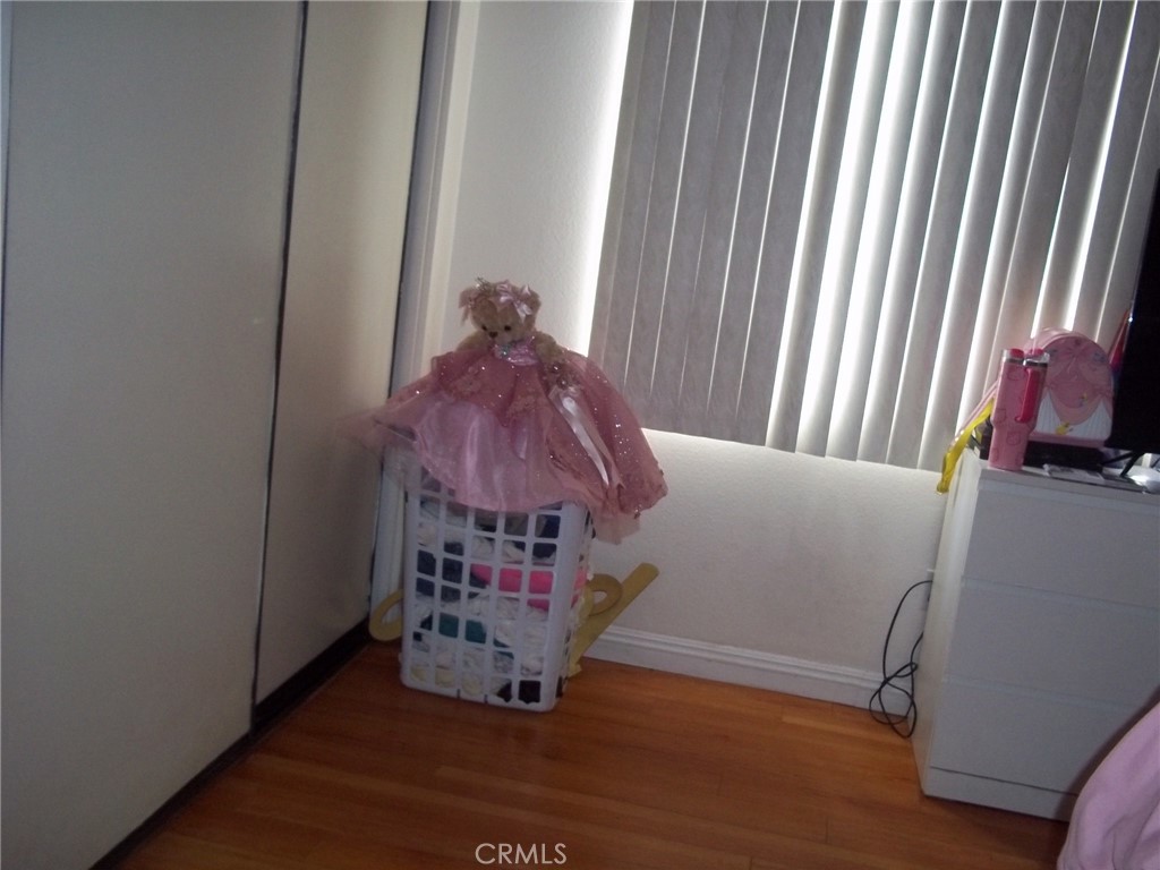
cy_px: 435
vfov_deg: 39.7
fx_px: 1206
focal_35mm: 36
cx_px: 580
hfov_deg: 51.4
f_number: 3.1
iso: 160
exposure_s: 1/30
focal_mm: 6.5
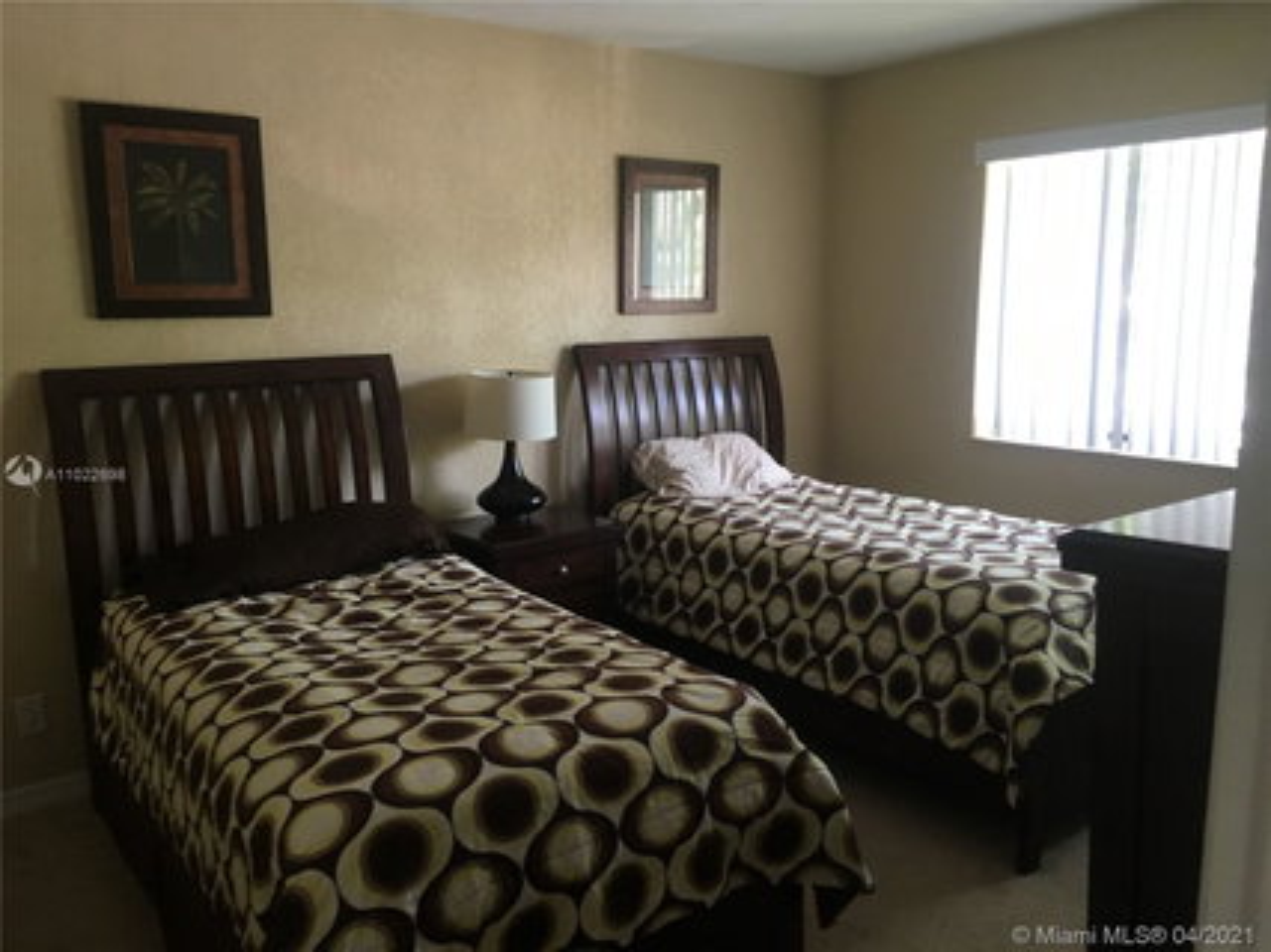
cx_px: 636
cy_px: 476
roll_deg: +0.7
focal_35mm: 29
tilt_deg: -11.2
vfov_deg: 48.2
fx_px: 1064
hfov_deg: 61.7
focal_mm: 4.15
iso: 100
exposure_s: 1/30
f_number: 2.2
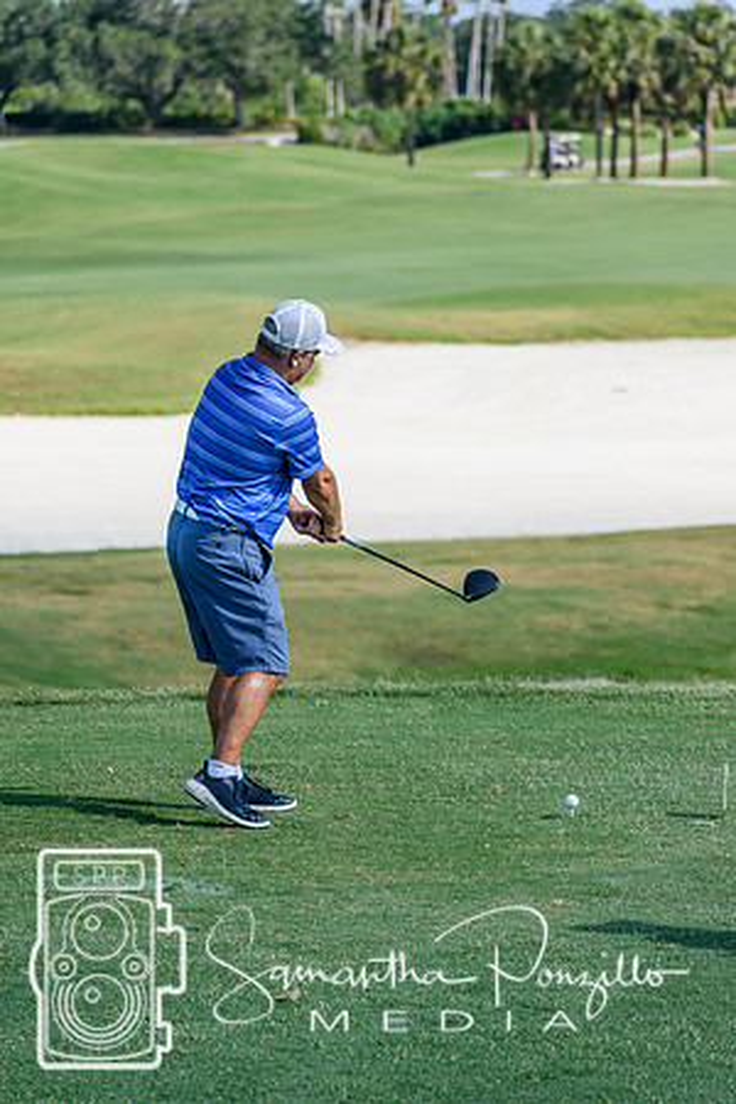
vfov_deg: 10.2
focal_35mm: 202
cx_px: 368
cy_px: 552
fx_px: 6210
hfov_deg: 6.8
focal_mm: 135
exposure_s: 1/2000
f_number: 5.6
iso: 220
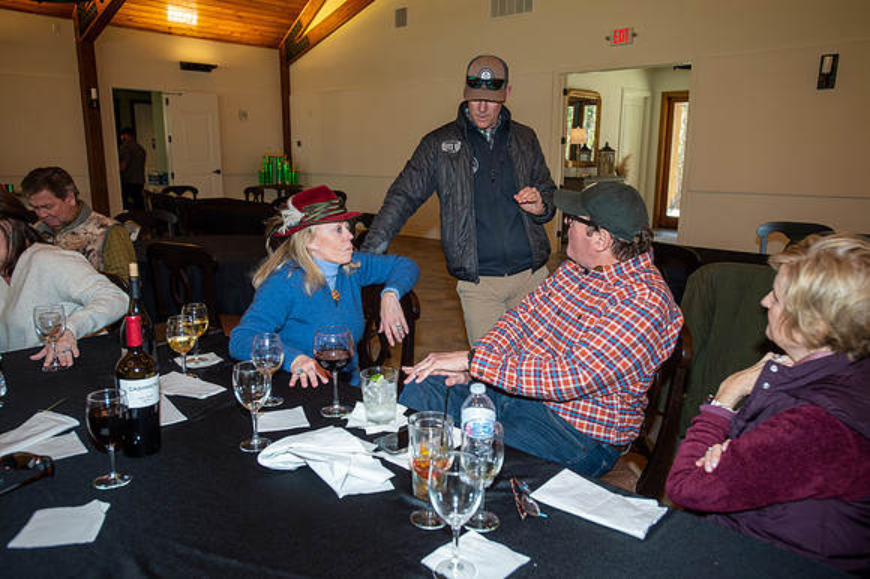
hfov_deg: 65.5
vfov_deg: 46.4
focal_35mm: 28
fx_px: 676
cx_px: 435
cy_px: 290
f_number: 4.5
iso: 400
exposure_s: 1/125
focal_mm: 28
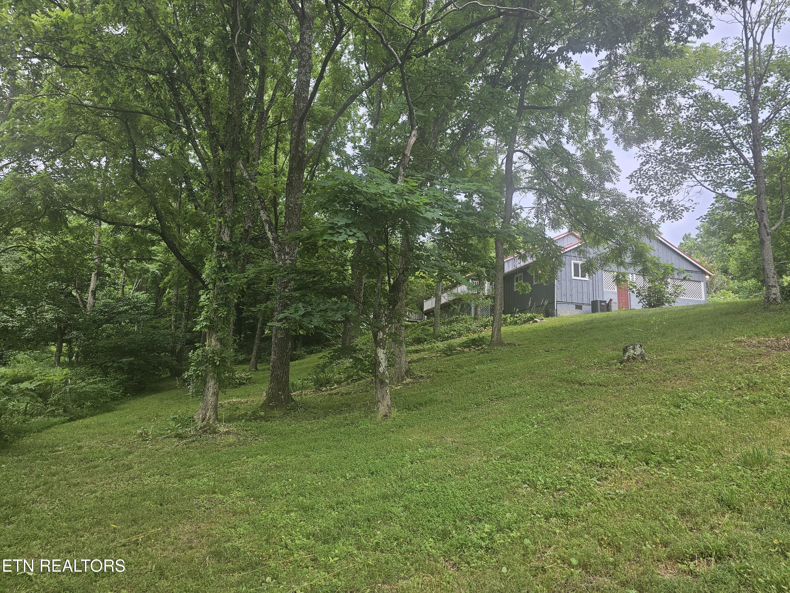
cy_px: 296
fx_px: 525
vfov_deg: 58.9
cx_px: 395
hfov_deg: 73.9
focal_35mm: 23
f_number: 1.7
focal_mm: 6.3
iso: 64
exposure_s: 1/180
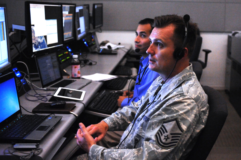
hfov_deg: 54.5
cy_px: 80
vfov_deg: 37.8
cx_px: 120
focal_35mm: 35
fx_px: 234
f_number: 3.5
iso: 6400
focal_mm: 35
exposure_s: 1/200
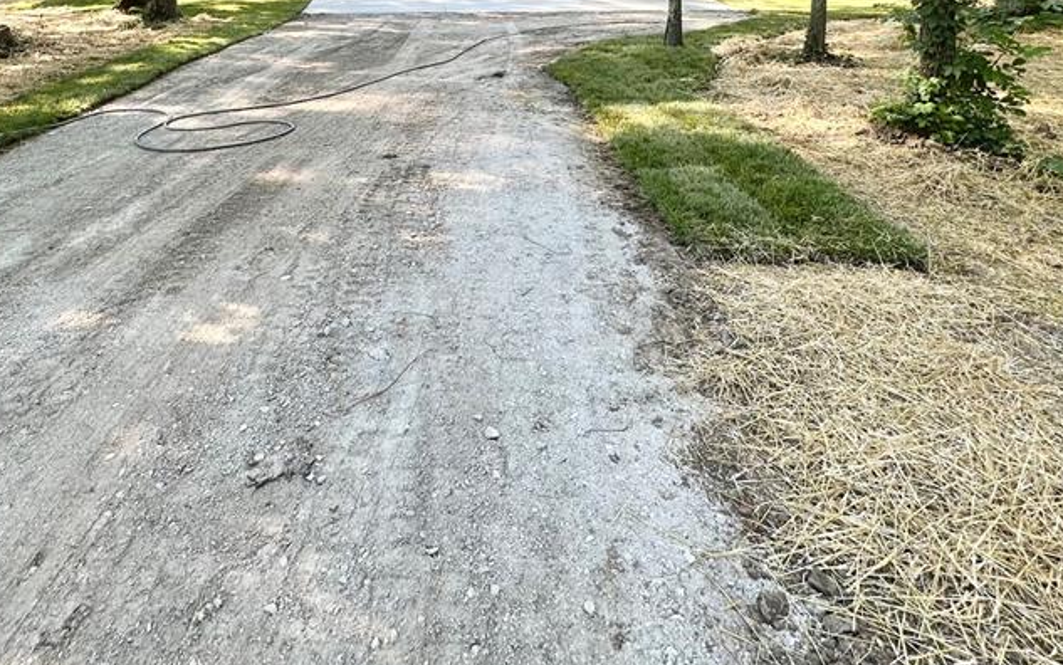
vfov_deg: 45.1
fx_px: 695
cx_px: 435
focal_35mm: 24
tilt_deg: -12.2
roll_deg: +0.2
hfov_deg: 74.1
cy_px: 35
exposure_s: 1/162
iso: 40
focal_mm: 2.22
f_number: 2.2
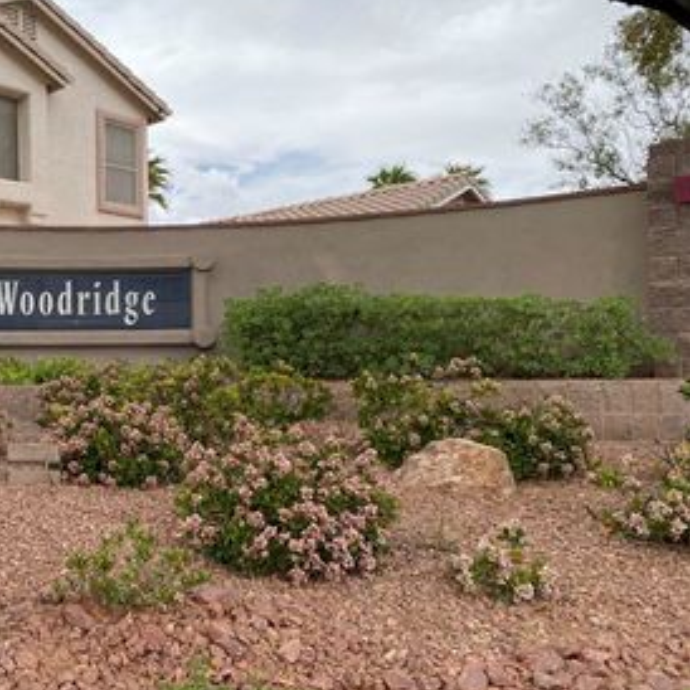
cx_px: 63
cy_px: 366
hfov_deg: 37.3
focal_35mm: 42
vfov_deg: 40.0
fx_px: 947
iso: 32
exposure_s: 1/1898
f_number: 1.8
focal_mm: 4.25
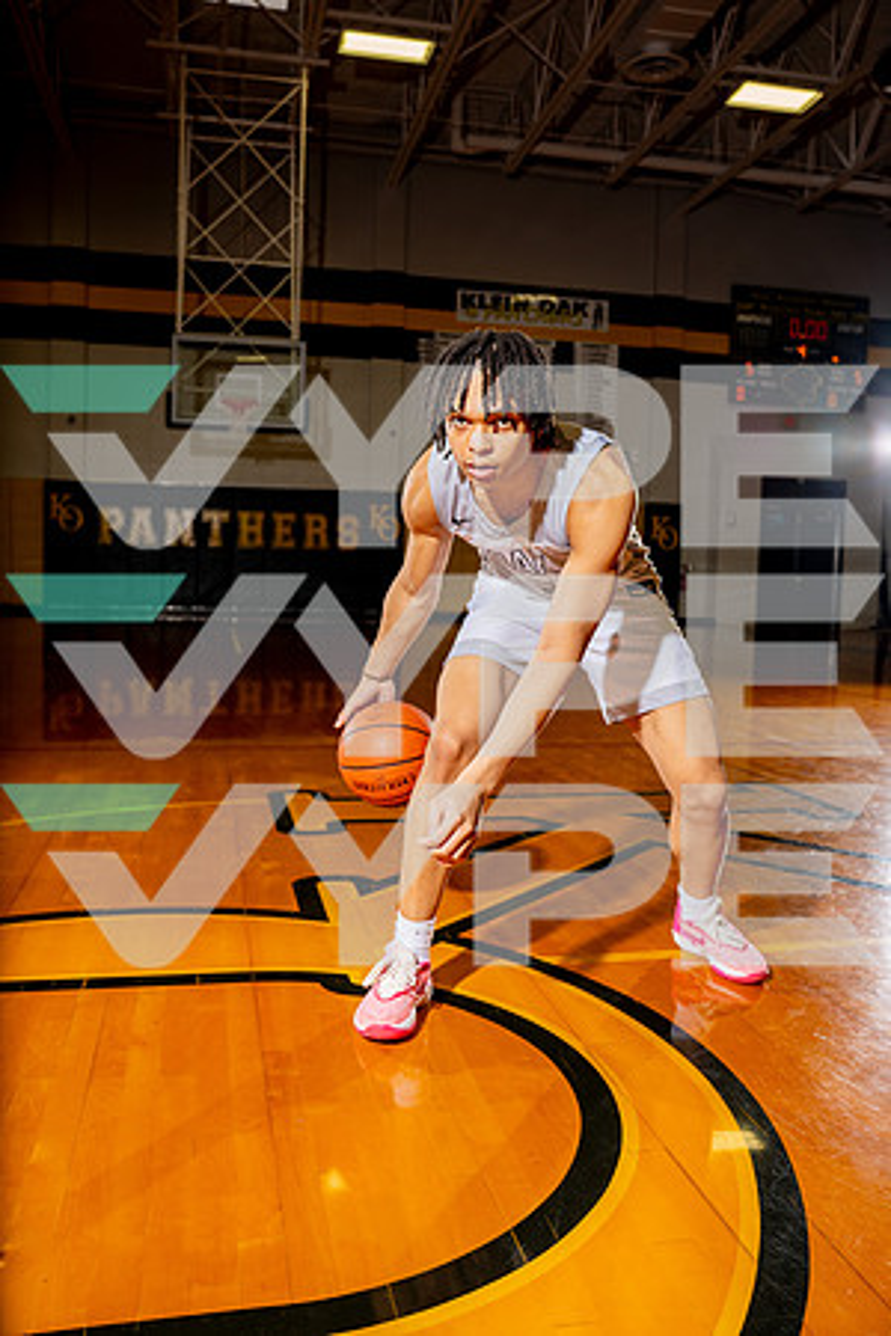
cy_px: 668
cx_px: 446
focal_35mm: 30
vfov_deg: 61.9
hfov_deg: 43.6
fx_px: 1114
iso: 100
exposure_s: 1/200
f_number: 4
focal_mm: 30
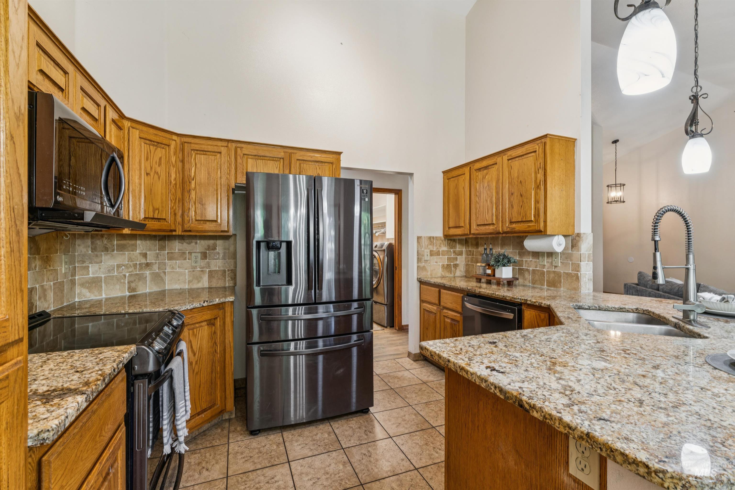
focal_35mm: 16
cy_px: 245
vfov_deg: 73.1
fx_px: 331
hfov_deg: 96.0
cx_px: 368
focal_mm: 16.2
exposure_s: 1/4
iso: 400
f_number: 13
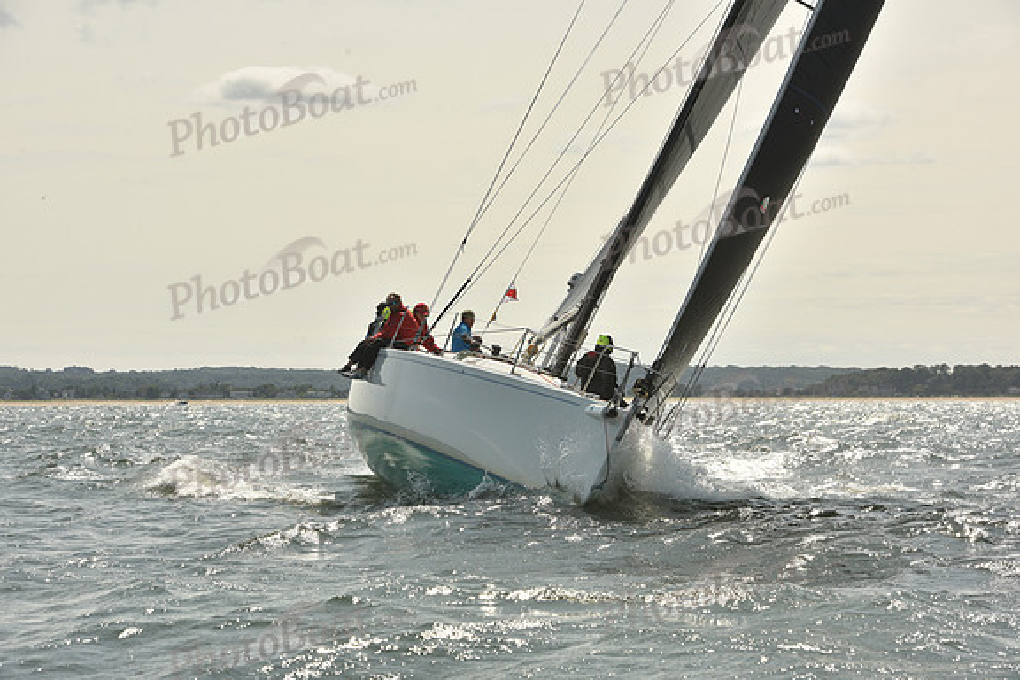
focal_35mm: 131
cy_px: 341
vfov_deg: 10.5
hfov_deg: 15.6
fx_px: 3711
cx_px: 510
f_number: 11
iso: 250
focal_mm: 130
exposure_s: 1/800
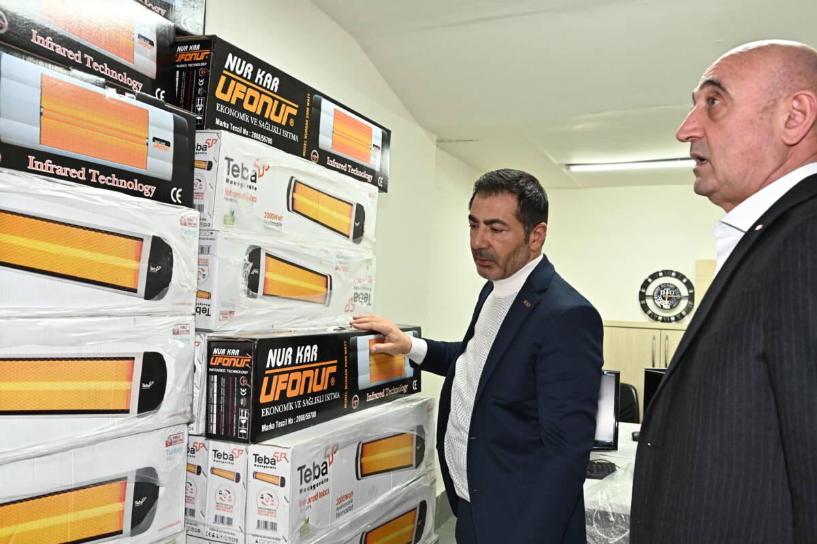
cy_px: 272
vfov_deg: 43.6
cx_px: 408
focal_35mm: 30
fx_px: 681
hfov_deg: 61.9
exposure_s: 1/125
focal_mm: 30
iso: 3200
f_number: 6.3
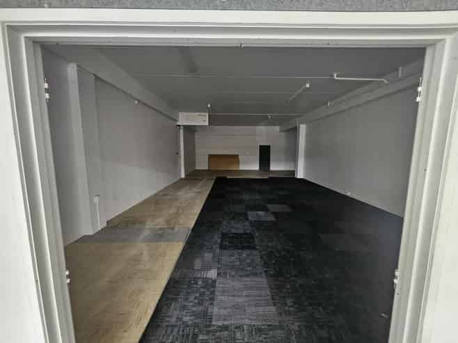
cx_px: 229
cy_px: 172
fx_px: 172
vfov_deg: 89.9
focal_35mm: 13
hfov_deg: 106.2
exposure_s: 1/50
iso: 400
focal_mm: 1.74
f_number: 2.2
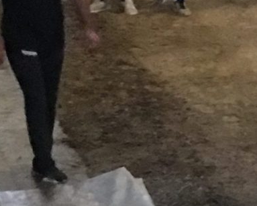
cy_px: 134
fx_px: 1705
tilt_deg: -13.4
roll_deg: -2.9
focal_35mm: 224
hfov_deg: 7.6
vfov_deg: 6.9
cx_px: 760
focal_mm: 4.15
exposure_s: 1/8
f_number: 2.2
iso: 200
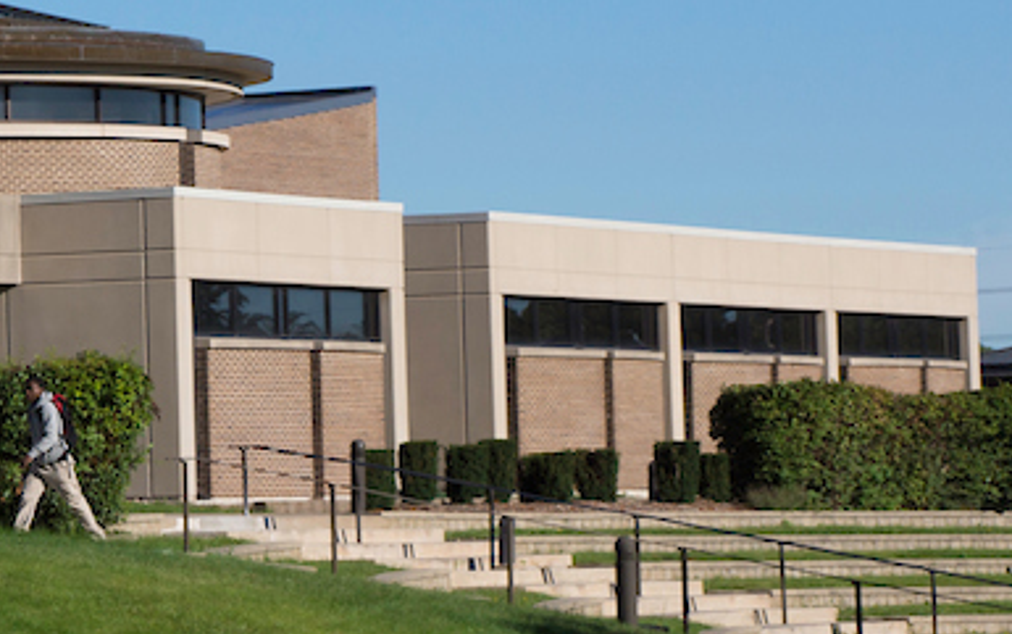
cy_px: 147
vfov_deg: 5.5
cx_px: -313
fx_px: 6567
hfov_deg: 8.7
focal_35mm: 238
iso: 100
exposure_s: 1/500
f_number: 8
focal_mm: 50
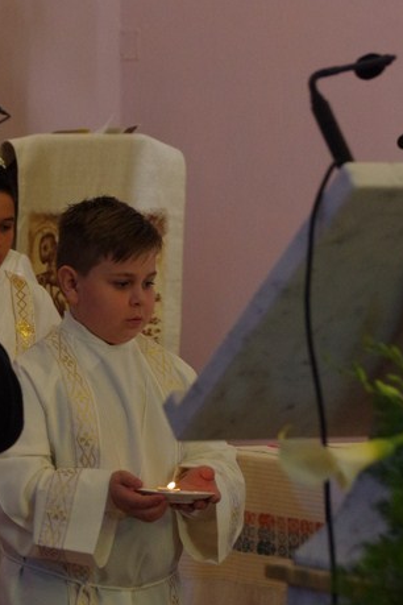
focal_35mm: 178
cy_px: 301
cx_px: 133
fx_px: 2989
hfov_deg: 7.7
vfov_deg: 11.5
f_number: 6.3
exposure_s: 1/60
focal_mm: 73
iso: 1600
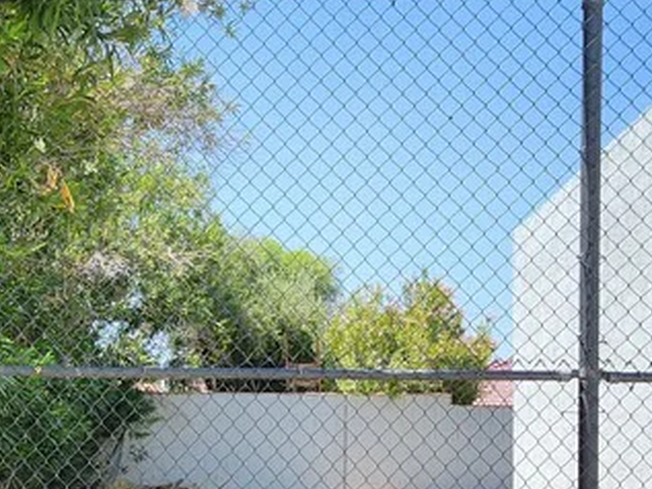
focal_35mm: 42
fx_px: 791
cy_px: 401
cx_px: 216
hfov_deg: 44.1
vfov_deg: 33.3
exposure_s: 1/694
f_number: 2.2
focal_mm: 1.74
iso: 32
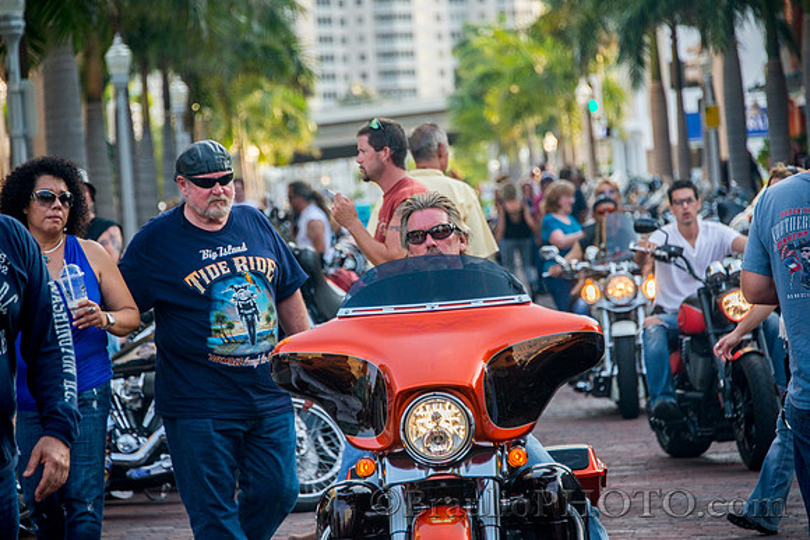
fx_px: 4501
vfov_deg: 6.9
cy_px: 270
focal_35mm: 200
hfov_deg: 10.3
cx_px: 405
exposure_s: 1/1000
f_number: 5.6
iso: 800
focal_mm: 200
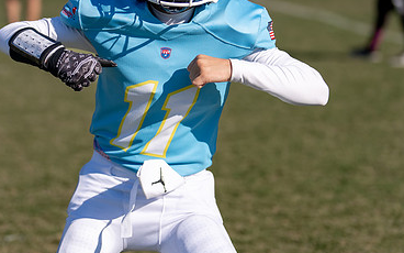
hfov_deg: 16.1
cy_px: 60
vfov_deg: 10.1
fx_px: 1431
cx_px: 167
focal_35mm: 130
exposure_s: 1/20000
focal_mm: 50
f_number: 1.2
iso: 100
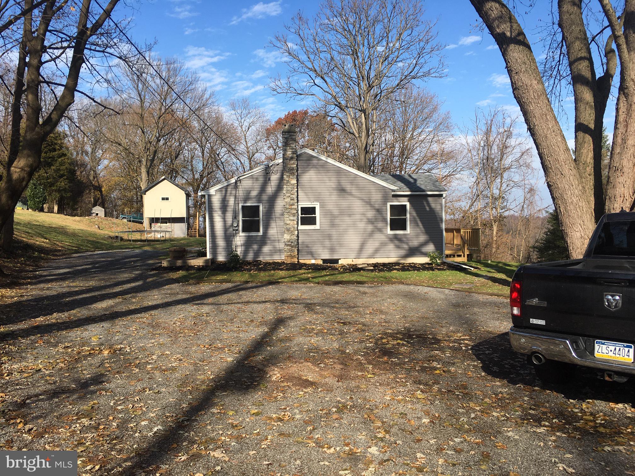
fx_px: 532
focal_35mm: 29
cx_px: 318
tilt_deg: -0.3
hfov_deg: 61.7
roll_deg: +0.4
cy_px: 238
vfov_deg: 48.2
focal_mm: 4.15
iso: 25
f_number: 2.2
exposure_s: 1/1131
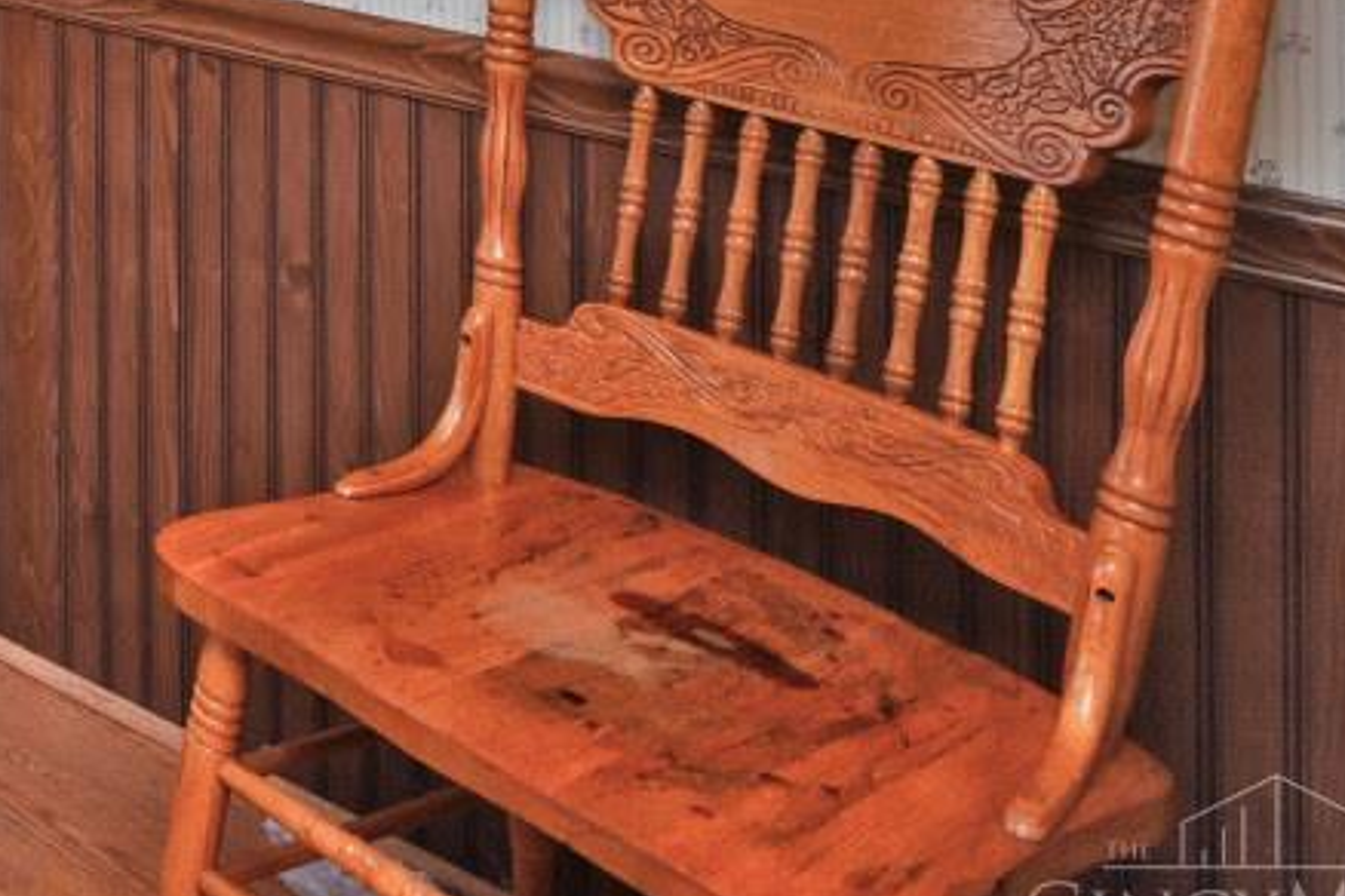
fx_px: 1793
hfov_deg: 26.0
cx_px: -808
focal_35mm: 48
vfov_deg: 22.2
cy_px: -516
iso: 200
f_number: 5
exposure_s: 1/100
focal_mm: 14
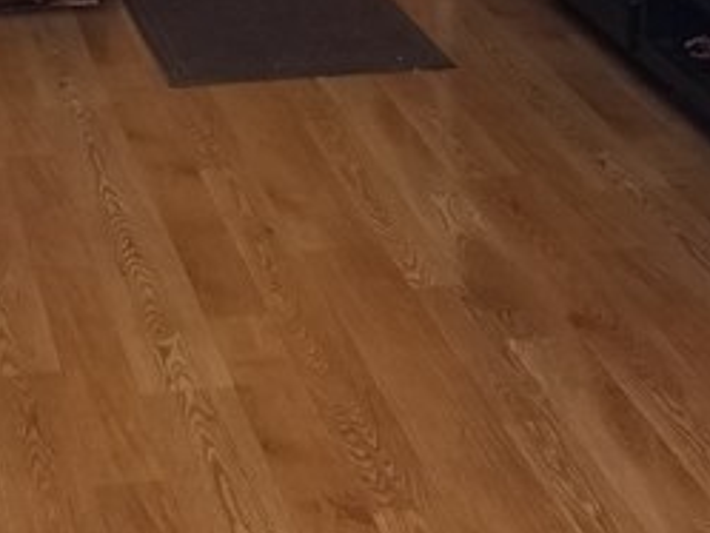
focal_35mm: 107
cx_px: 168
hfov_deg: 18.2
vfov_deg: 13.0
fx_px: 2196
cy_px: -308
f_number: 1.7
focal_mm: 4.25
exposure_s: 1/30
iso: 100
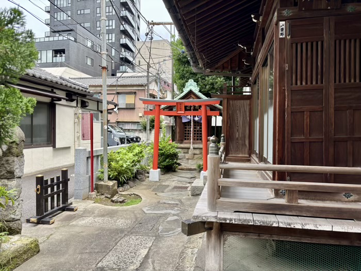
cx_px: 180
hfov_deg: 67.3
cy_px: 136
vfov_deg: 53.1
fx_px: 271
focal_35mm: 26
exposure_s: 1/597
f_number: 1.6
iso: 50
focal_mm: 5.96
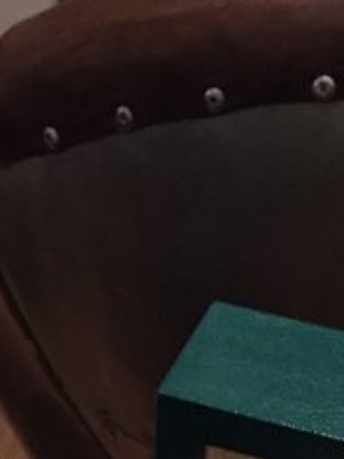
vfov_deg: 14.7
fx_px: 1499
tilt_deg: -49.0
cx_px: 79
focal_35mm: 113
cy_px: 884
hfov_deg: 13.0
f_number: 2.2
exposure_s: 1/30
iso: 200
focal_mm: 4.15
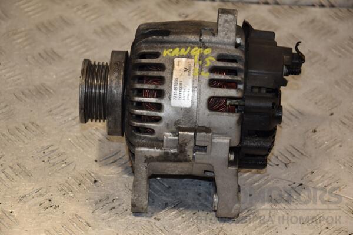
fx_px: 1103
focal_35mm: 112
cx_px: 176
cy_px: 118
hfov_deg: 18.2
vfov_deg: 12.2
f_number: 5.3
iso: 800
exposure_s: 1/200
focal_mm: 75
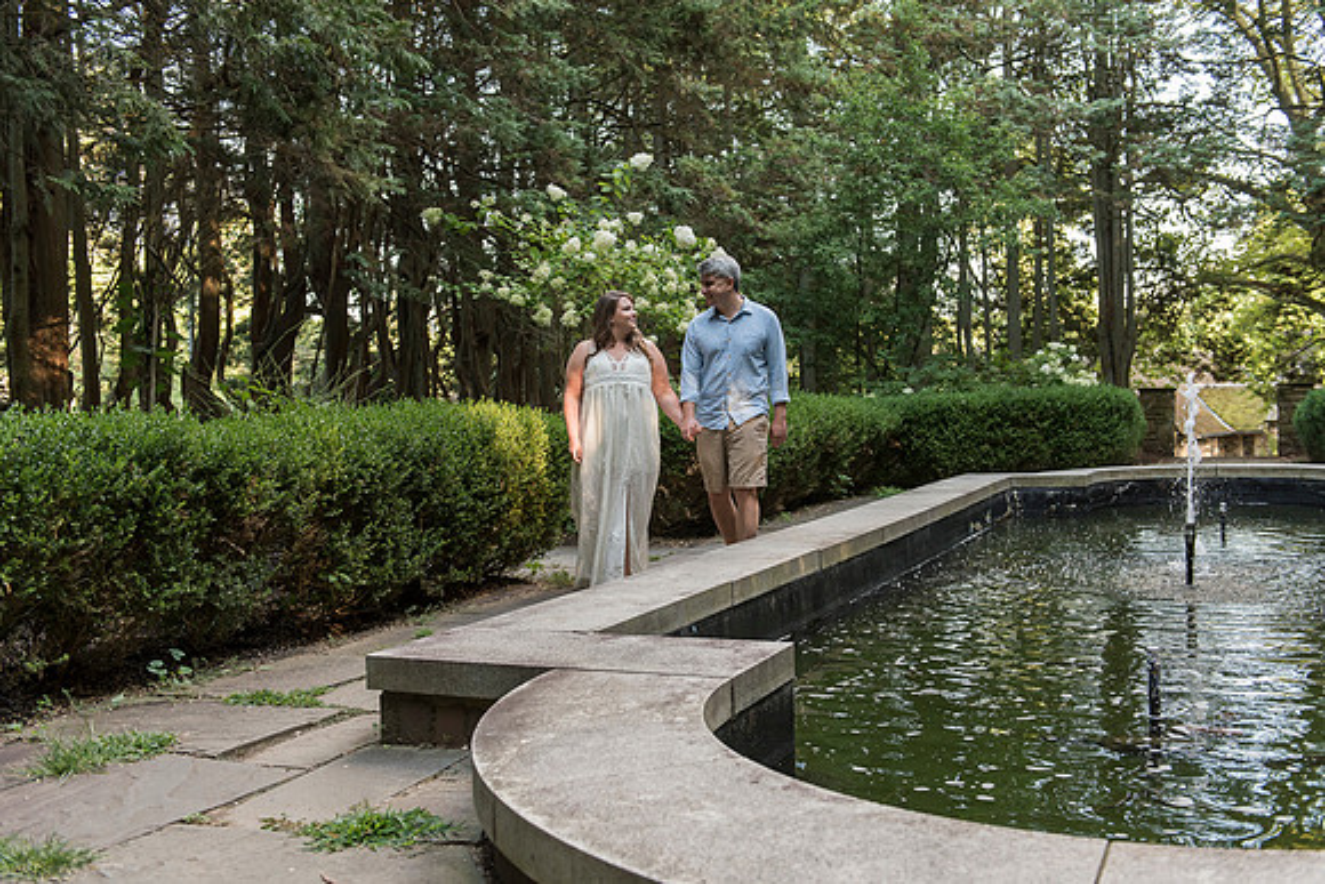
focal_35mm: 36
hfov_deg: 53.1
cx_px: 662
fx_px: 1325
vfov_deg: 36.9
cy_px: 442
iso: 800
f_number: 3.5
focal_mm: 36
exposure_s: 1/250
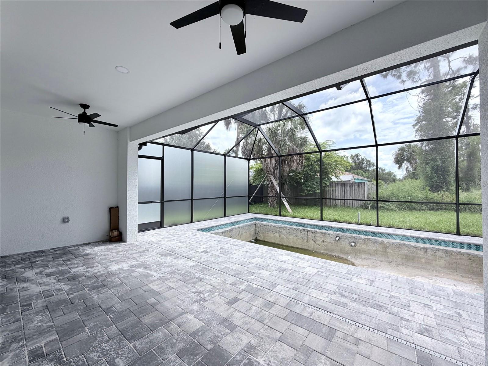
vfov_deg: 85.7
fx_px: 197
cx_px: 244
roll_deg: +0.5
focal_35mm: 14
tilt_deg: +1.1
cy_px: 183
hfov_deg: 102.1
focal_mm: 2.22
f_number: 2.2
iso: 40
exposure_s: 1/502
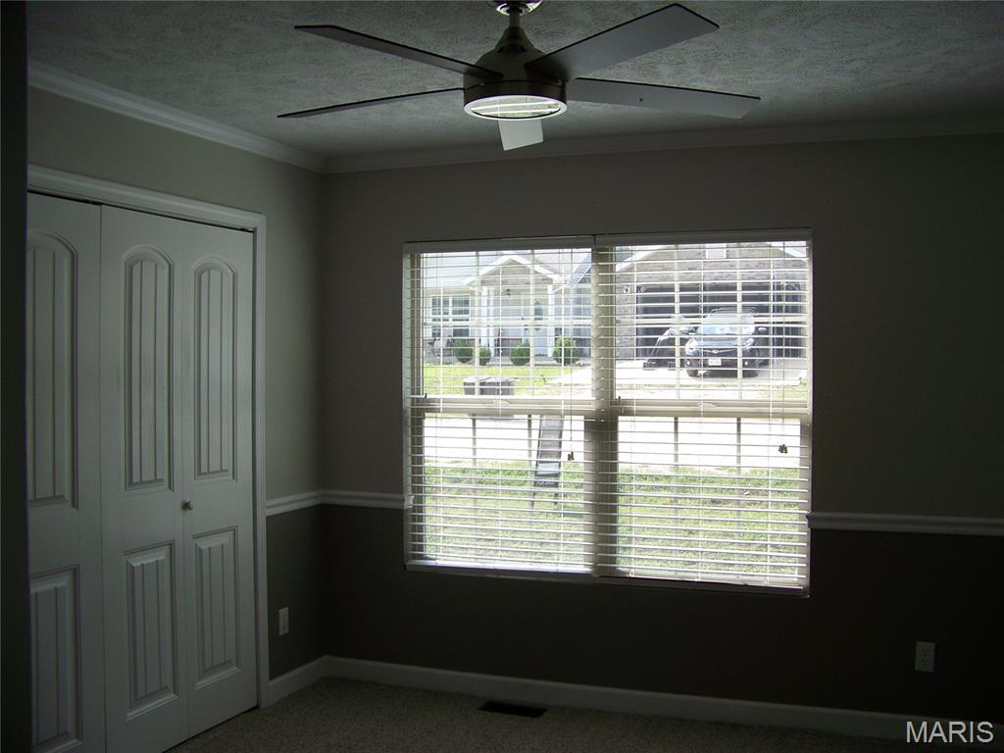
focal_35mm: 36
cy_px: 376
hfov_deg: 51.4
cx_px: 502
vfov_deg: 39.7
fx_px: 1044
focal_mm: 5.85
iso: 64
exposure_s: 1/160
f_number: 2.8
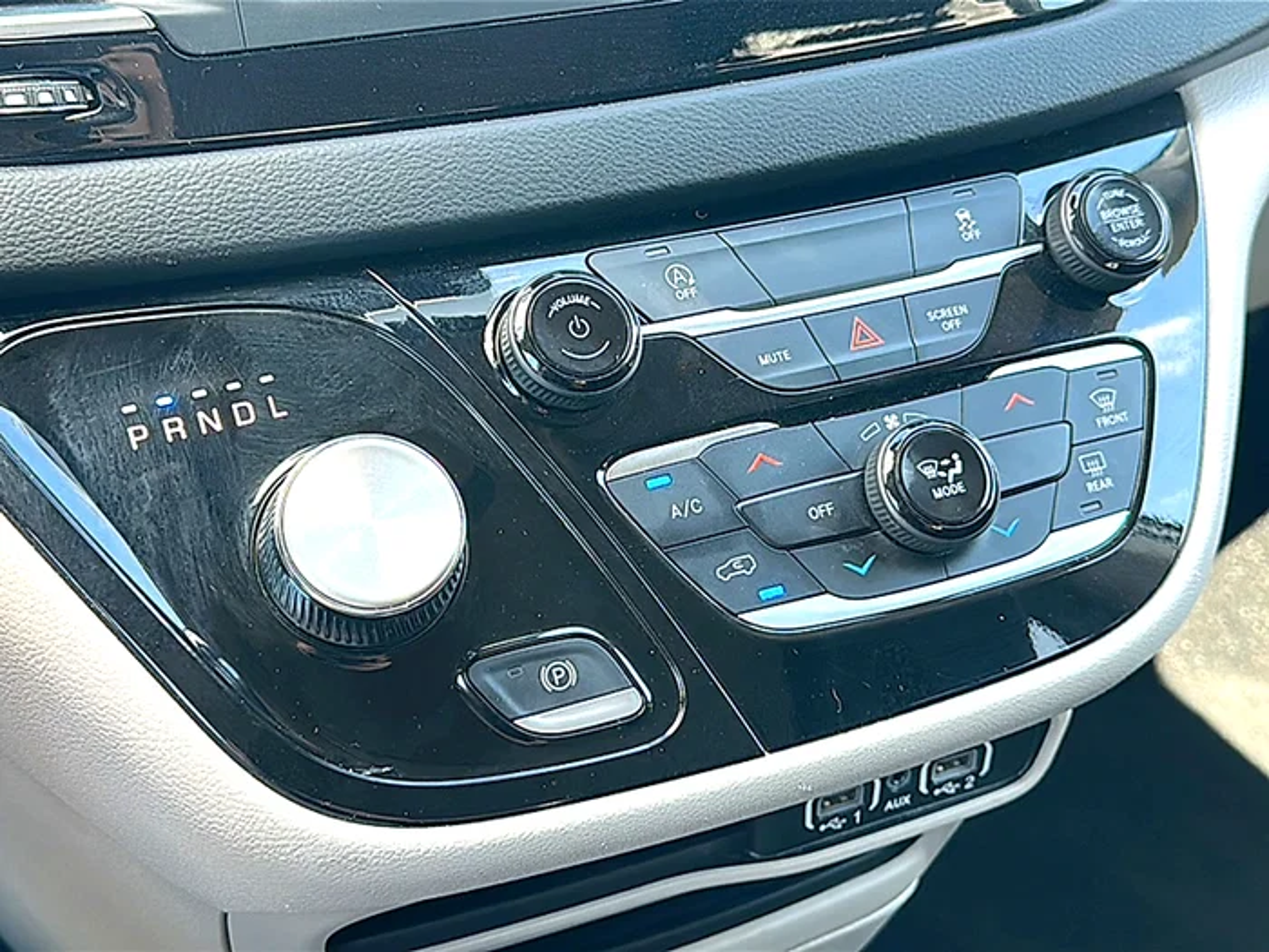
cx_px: 634
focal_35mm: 40
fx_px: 1466
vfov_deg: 36.0
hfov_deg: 46.8
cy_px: 476
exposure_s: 1/108
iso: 64
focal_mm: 6.86
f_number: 1.78
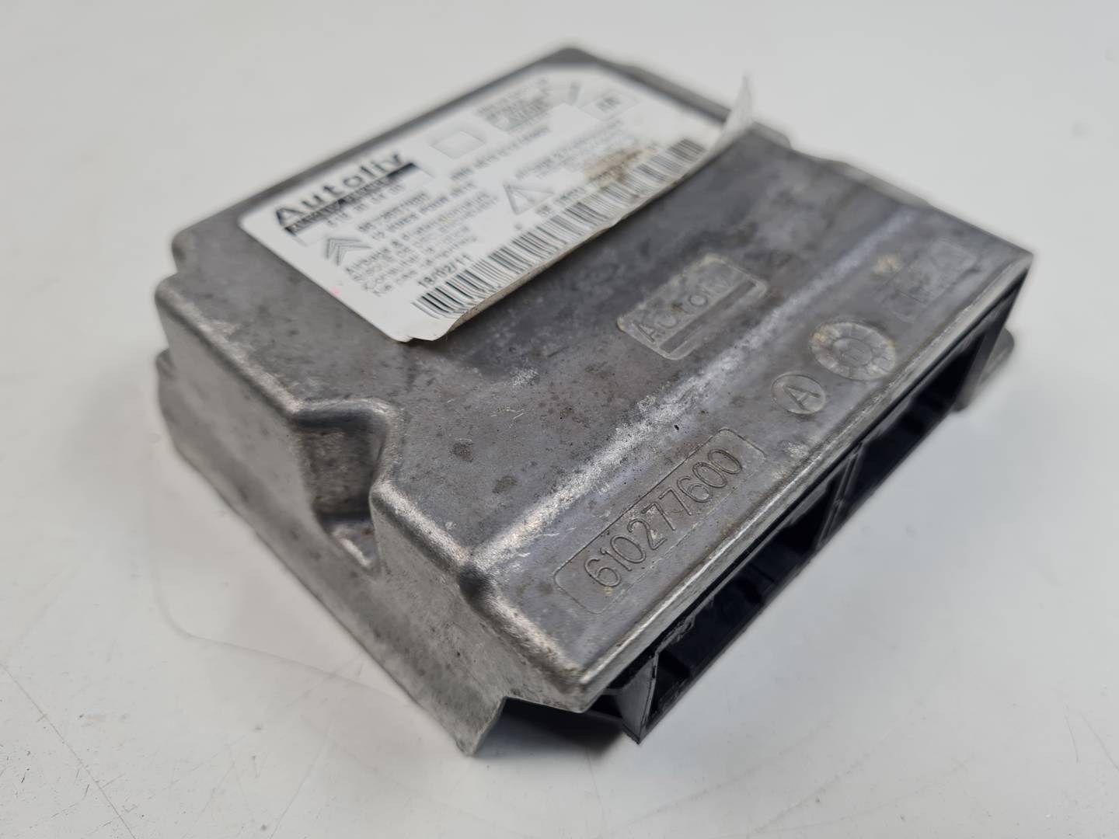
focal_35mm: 26
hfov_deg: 67.3
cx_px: 560
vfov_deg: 53.1
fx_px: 840
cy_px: 420
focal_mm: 5.4
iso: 50
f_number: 1.8
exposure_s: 1/222
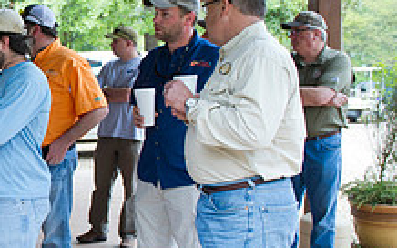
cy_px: 100
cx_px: -75
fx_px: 703
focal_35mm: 65
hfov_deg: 27.8
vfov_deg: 20.0
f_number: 4
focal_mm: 24
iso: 800
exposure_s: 1/100
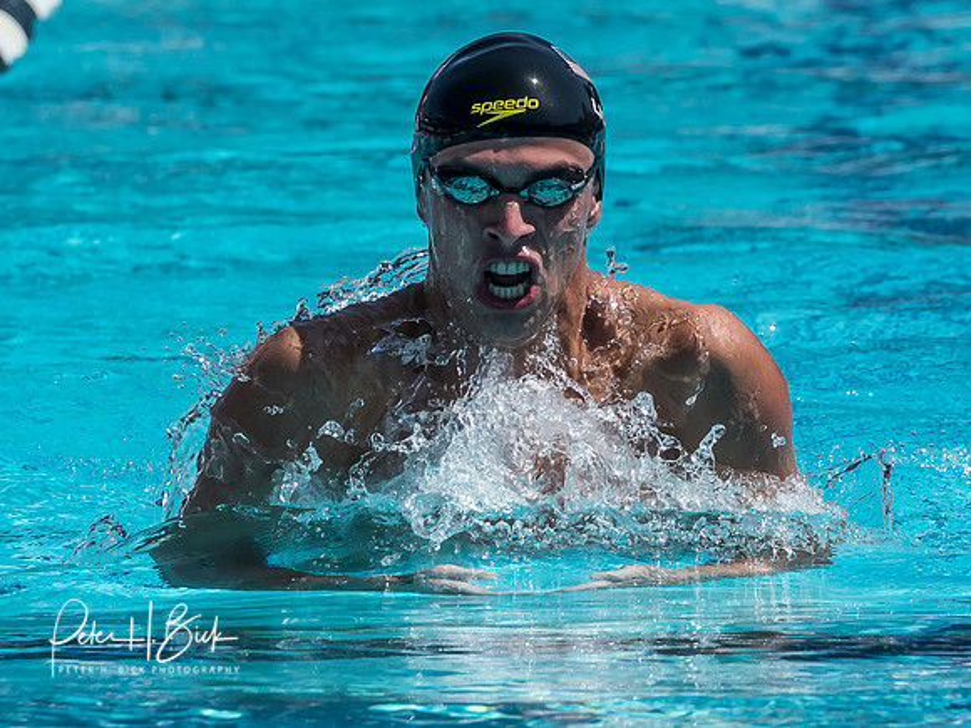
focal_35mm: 855
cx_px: 560
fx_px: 23992
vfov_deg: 1.7
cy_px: 407
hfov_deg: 2.3
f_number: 7.1
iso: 250
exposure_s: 1/1600
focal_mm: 200
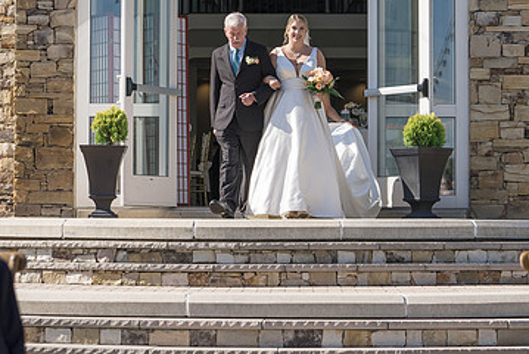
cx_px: 238
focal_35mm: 133
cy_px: 124
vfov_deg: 10.3
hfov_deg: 15.4
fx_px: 1956
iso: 100
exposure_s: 1/800
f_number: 4
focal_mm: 76
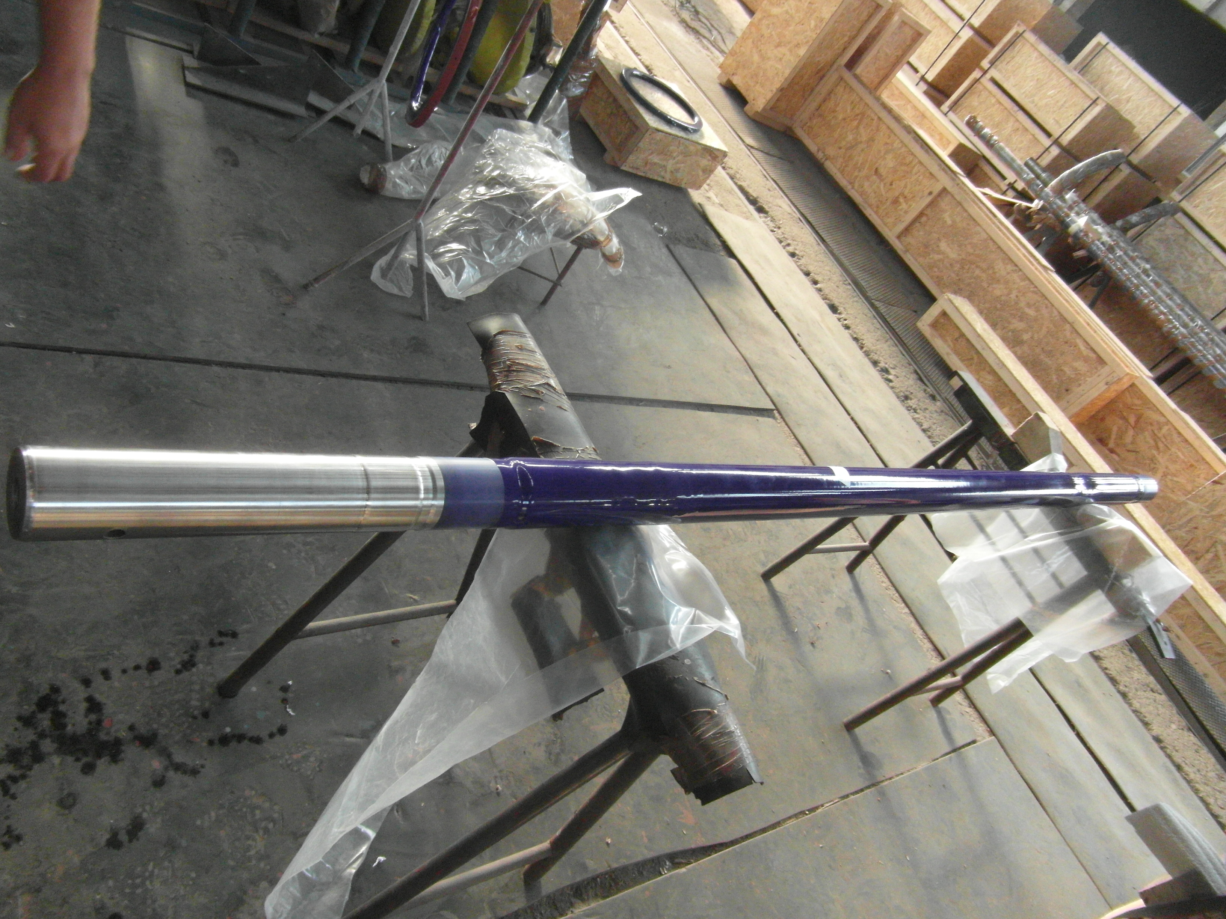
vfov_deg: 56.8
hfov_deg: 71.6
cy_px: 460
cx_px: 613
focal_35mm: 24
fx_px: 850
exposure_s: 1/30
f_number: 3.2
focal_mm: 4
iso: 320
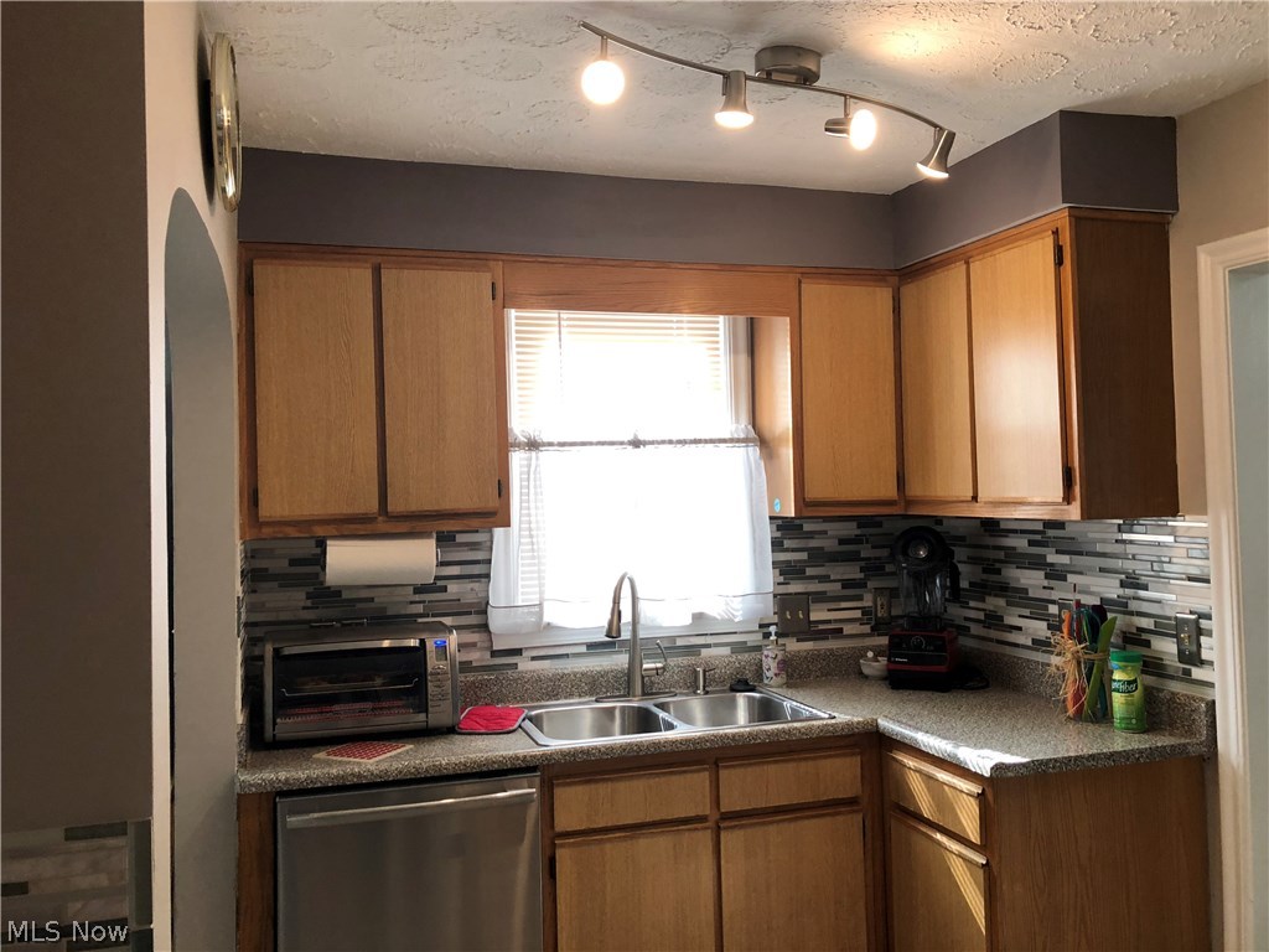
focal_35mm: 28
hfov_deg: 63.4
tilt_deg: +0.2
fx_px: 1026
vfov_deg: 49.7
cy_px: 476
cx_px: 634
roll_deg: +0.9
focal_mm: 3.99
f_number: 1.8
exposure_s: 1/30
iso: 32
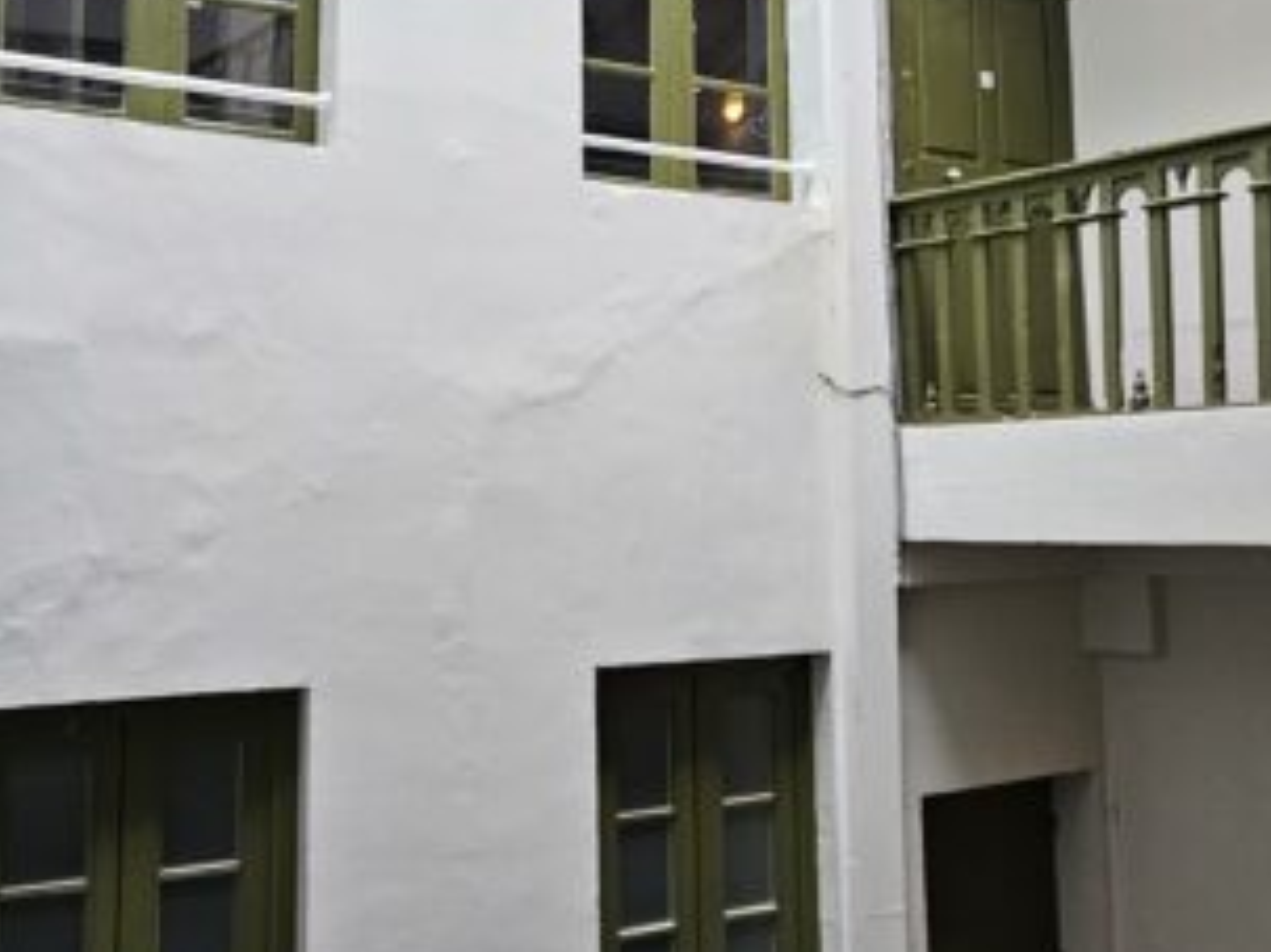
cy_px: 340
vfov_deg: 42.5
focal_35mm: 33
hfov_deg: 55.3
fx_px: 1211
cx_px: 600
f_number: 2.2
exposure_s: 1/50
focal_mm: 2.2
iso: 80
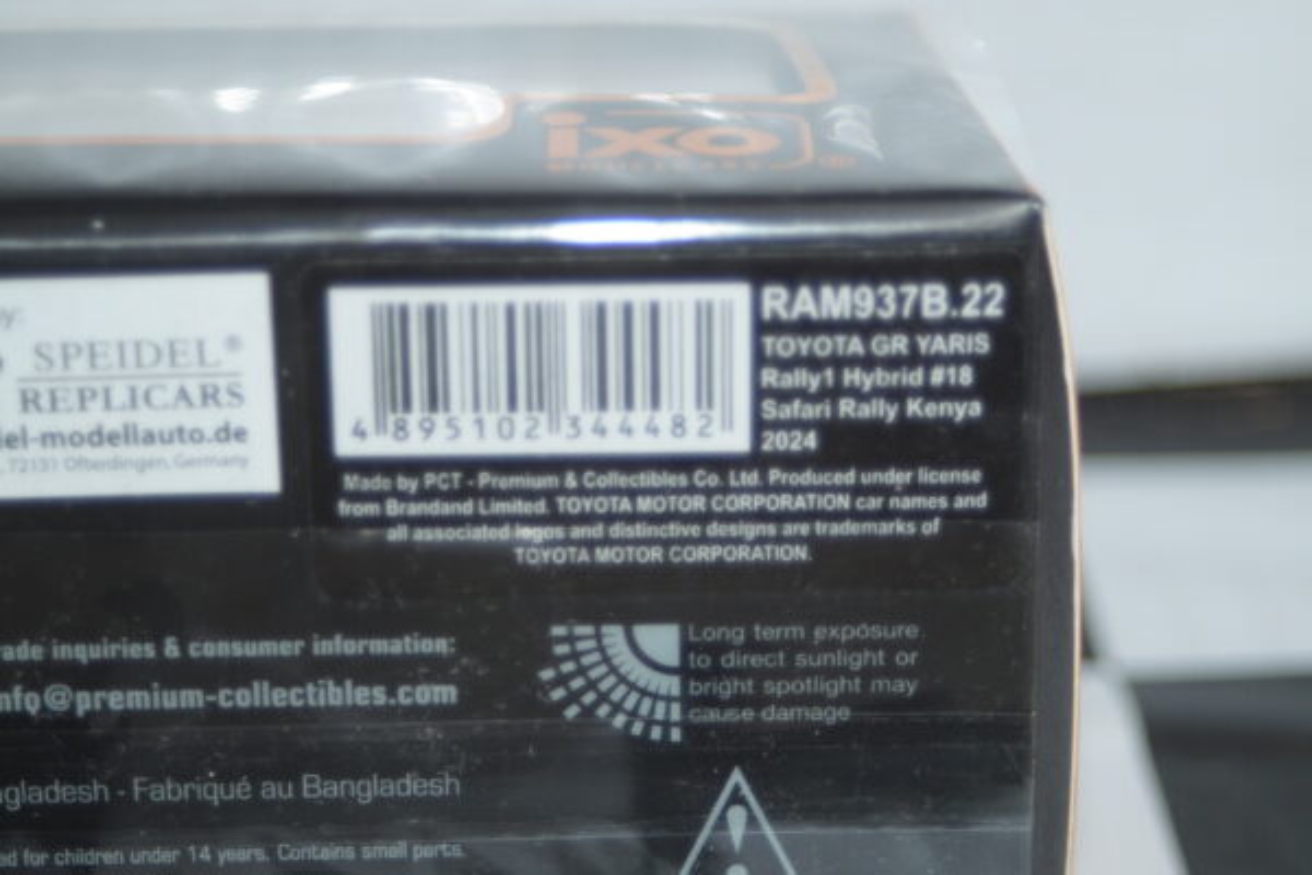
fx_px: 4373
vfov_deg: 11.4
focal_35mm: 120
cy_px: 438
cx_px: 656
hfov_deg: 17.1
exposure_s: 1/60
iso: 320
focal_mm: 80
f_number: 5.6
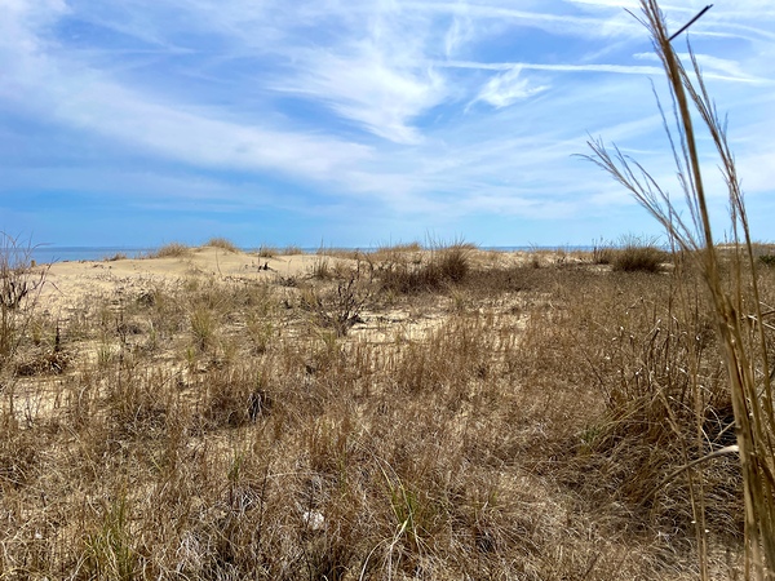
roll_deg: +0.2
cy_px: 290
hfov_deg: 67.3
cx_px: 388
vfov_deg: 53.1
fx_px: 582
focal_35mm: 26
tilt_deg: -4.5
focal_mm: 4.2
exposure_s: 1/7813
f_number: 1.6
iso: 32
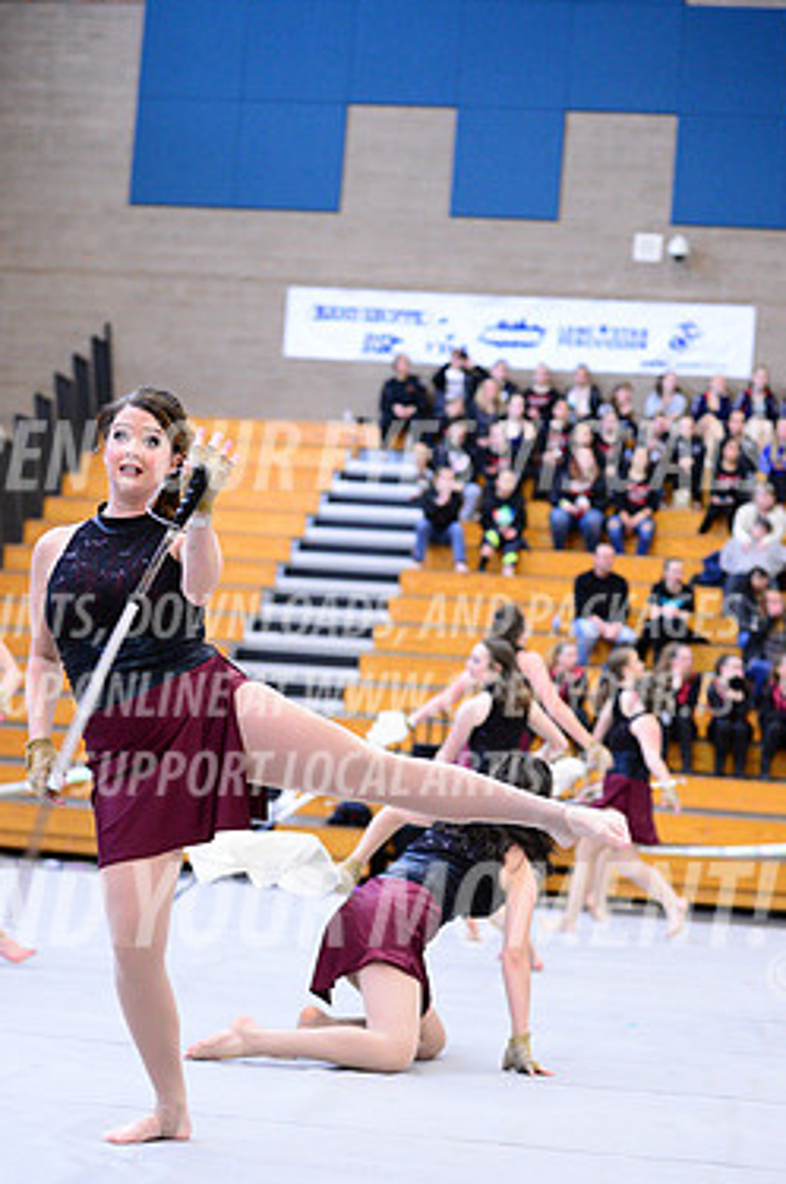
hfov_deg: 16.2
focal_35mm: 84
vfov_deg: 24.2
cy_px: 688
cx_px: 339
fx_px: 2758
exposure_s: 1/320
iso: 6400
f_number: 2.8
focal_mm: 70
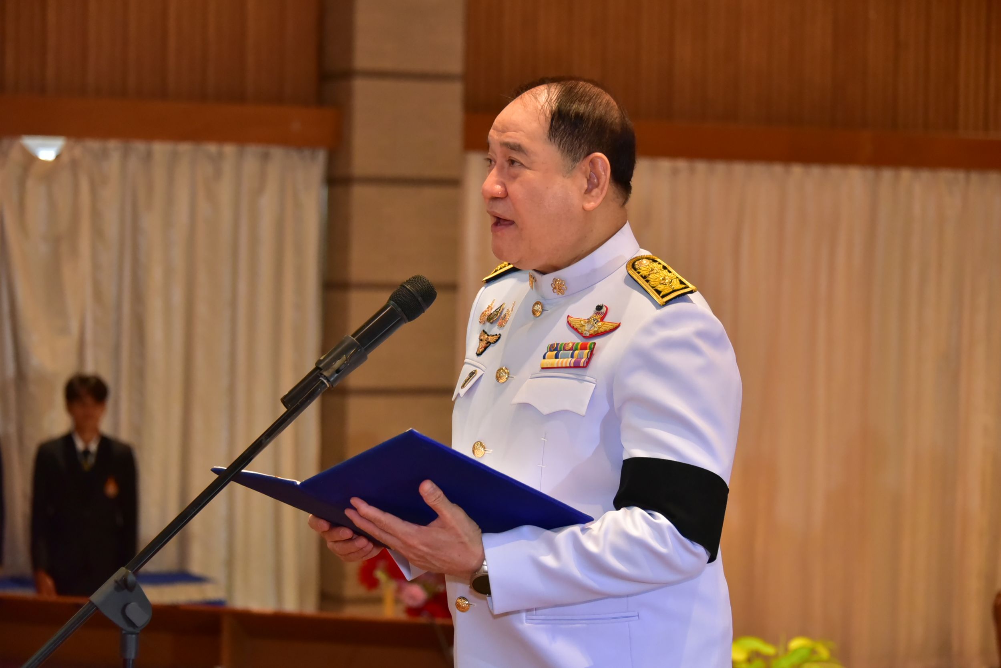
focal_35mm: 105
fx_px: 2921
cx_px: 500
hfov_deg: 19.4
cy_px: 334
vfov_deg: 13.1
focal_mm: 105
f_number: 5.6
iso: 4000
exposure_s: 1/200
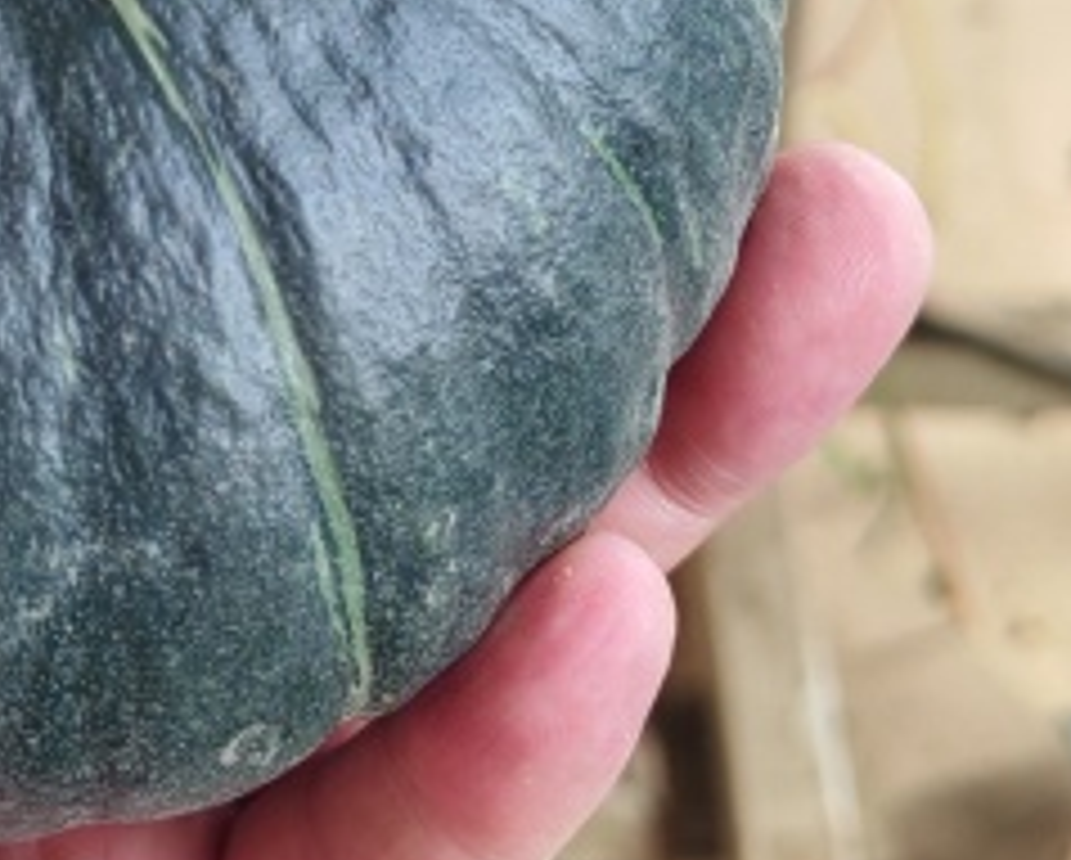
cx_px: -9
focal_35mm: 118
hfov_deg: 15.9
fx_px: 3745
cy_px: -124
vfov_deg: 12.8
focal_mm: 5.52
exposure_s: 1/100
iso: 125
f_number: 1.95
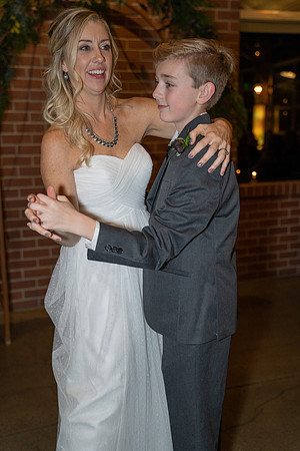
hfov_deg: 30.5
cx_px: 150
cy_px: 226
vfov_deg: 44.5
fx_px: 550
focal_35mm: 44
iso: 2000
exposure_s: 1/125
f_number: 2.8
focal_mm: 44
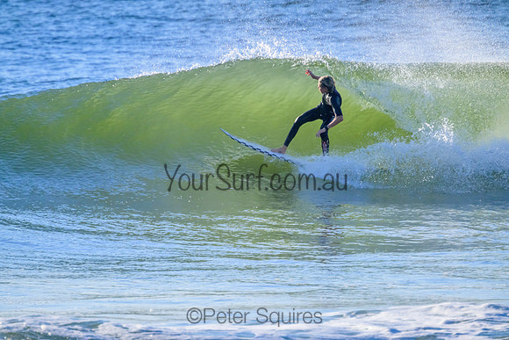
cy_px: 170
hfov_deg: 2.6
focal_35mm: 800
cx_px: 254
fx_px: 11313
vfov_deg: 1.7
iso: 1600
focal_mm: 800
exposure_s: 1/2000
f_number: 11
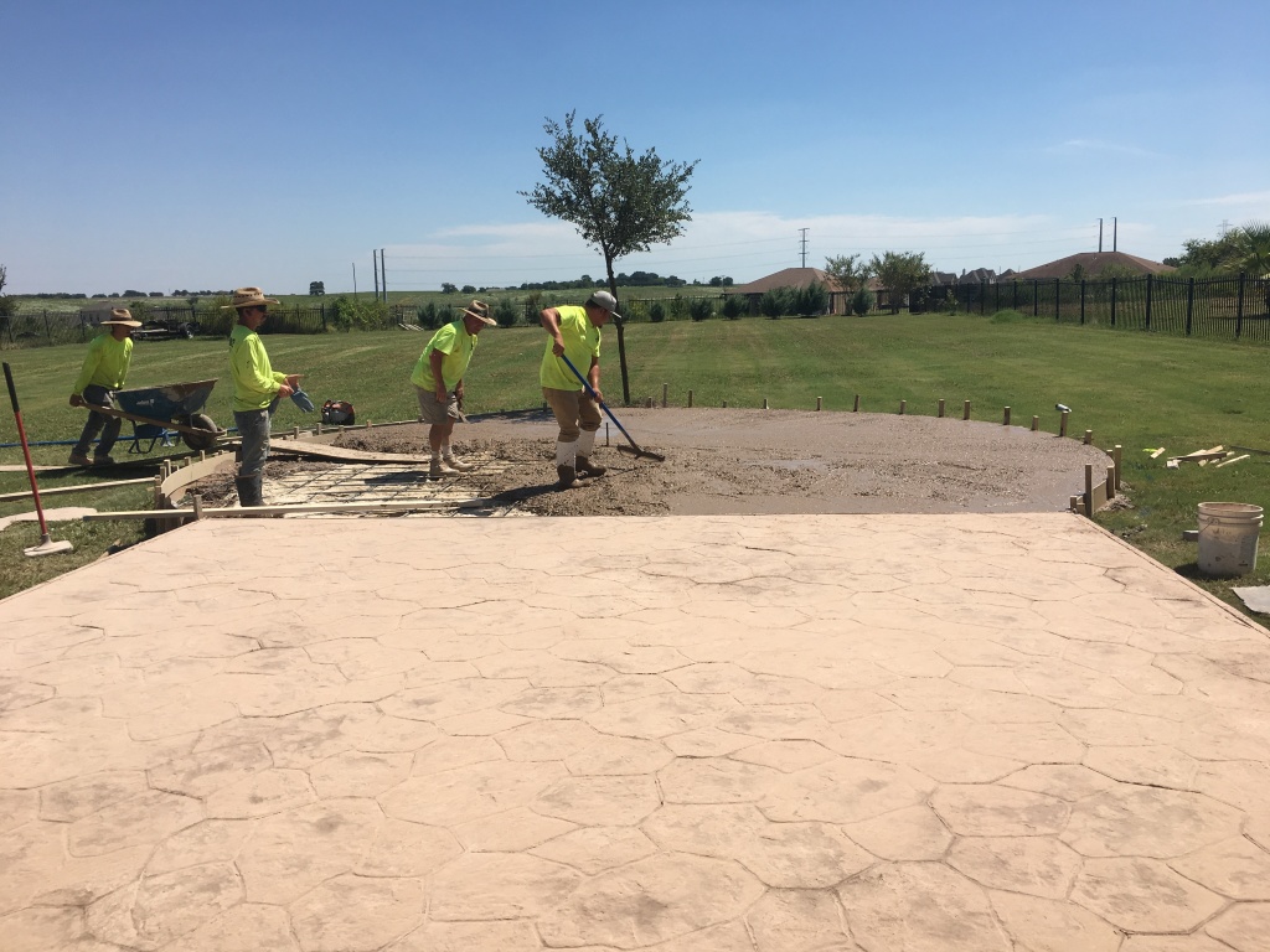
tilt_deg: -9.2
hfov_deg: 61.7
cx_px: 635
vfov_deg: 48.2
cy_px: 476
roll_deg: +2.1
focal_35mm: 29
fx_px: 1064
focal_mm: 4.15
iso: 25
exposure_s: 1/2564
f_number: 2.2
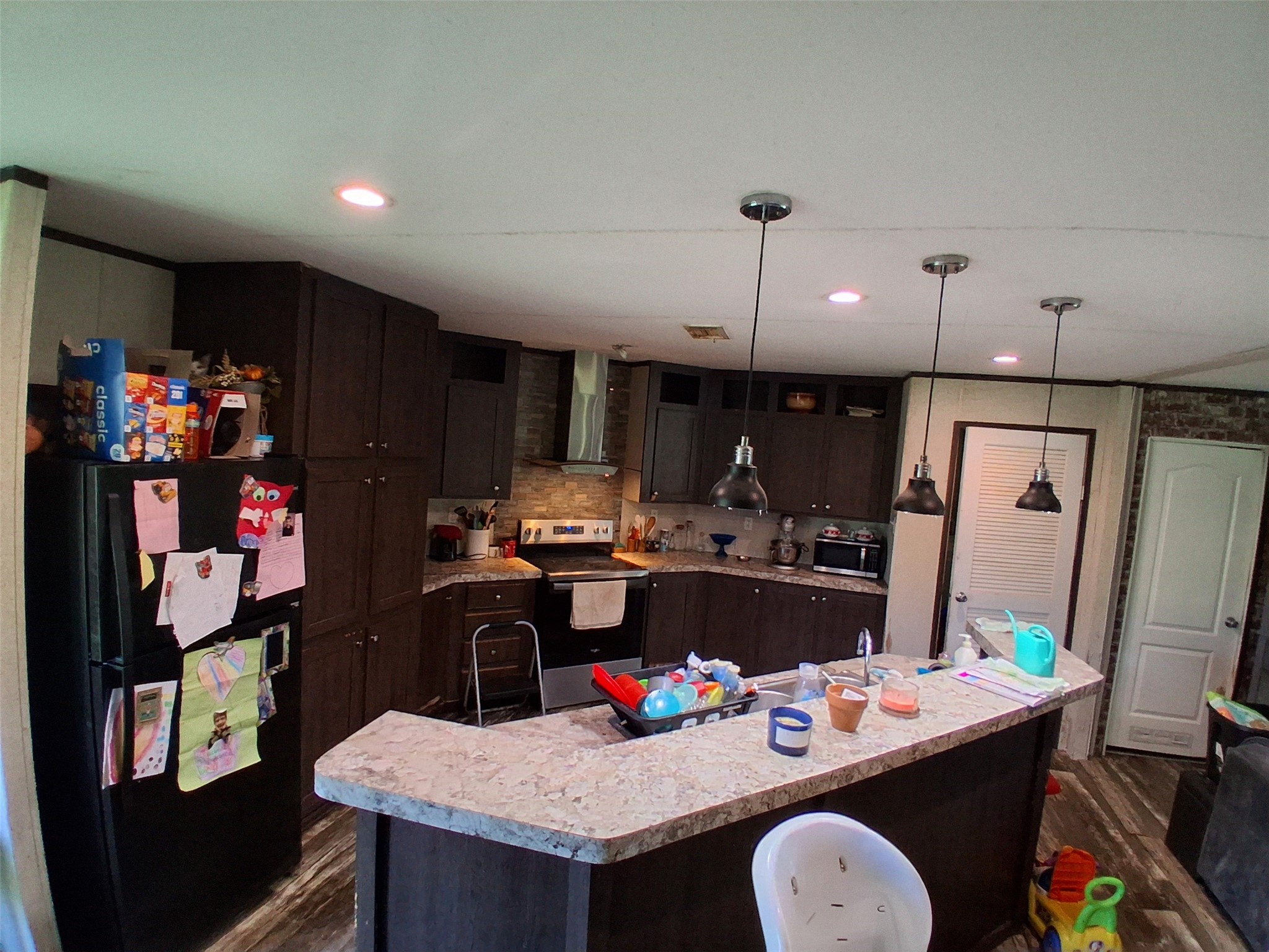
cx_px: 634
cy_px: 476
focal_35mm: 17
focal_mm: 1.4
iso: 250
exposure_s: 1/40
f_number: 2.2
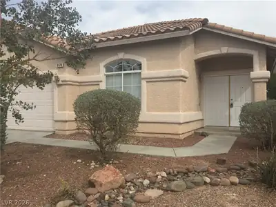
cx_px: 138
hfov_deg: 61.7
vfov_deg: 48.2
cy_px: 104
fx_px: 231
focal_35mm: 29
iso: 32
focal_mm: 4.15
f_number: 2.2
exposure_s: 1/2198
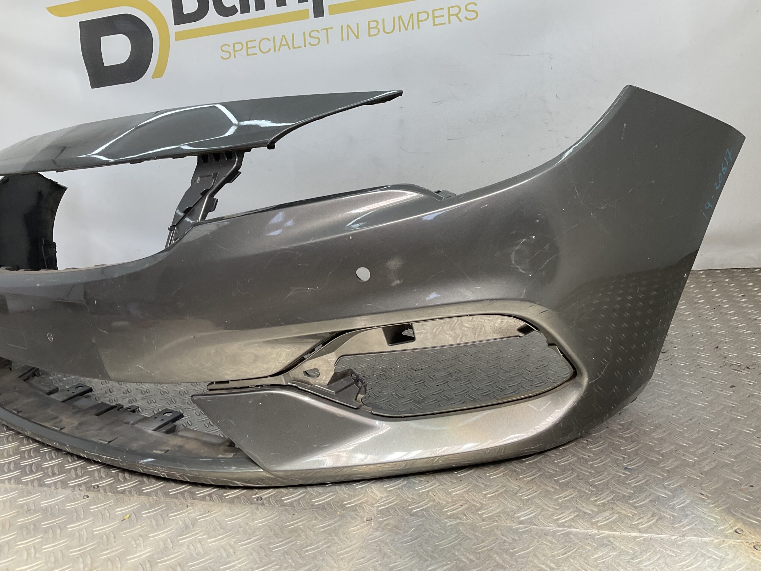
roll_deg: +5.5
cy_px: 286
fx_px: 638
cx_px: 380
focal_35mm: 29
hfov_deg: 61.7
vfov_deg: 48.2
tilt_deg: -14.6
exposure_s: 1/206
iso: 16
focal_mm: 3
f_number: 1.8
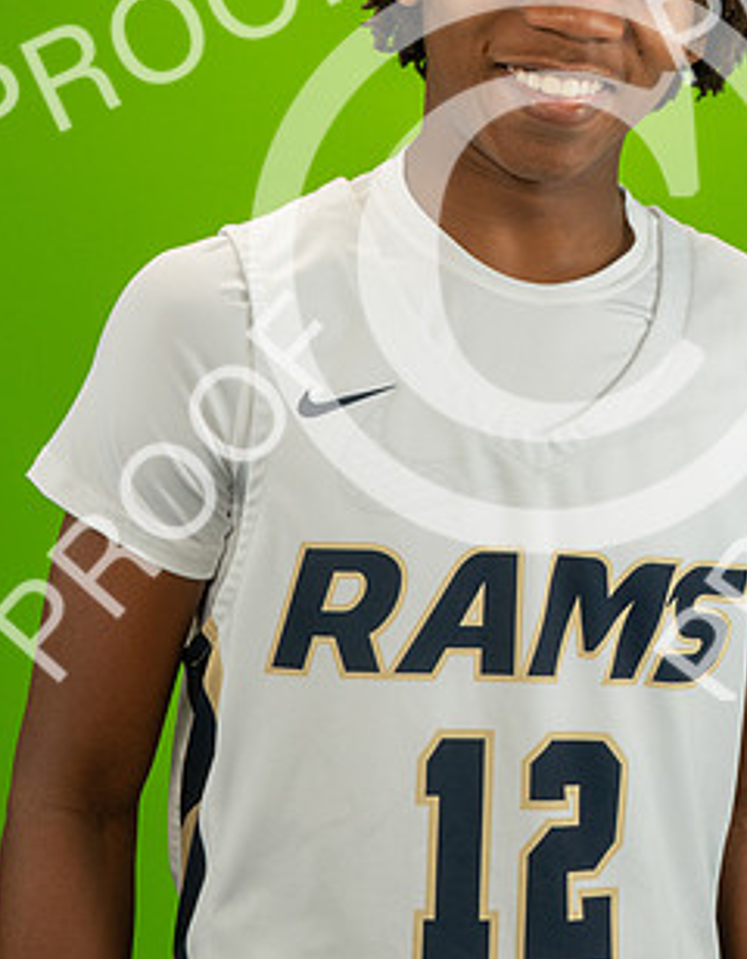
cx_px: 615
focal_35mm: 120
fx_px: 3370
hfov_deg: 12.6
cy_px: 260
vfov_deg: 16.1
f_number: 18
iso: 800
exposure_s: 1/60
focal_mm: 53
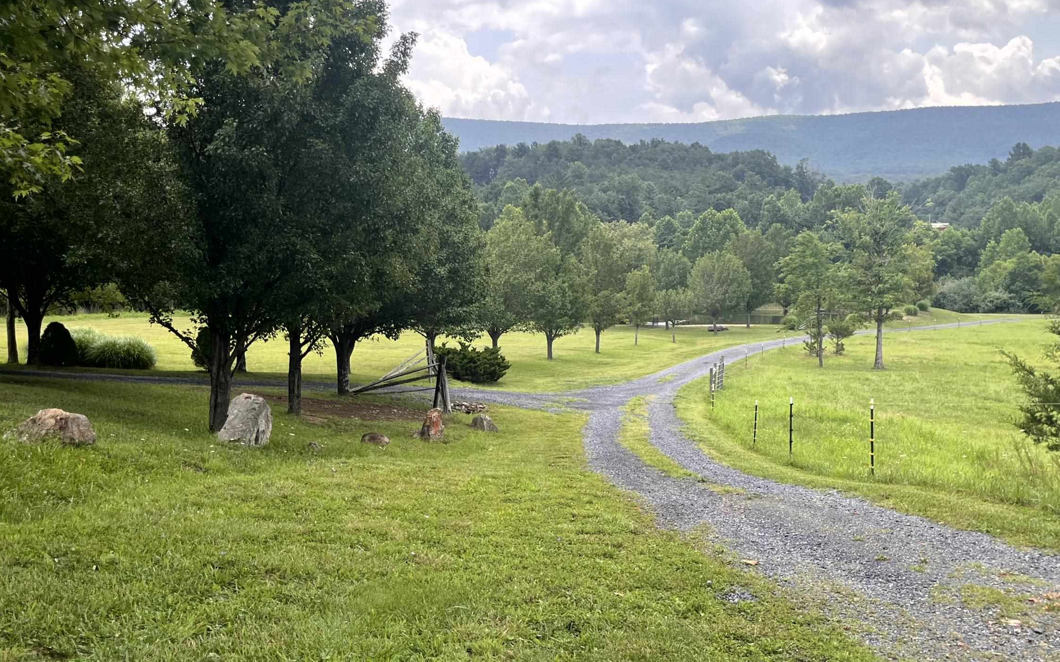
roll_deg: +0.0
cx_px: 544
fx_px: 1040
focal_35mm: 36
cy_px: 311
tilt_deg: -4.3
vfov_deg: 35.3
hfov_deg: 54.0
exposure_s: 1/1536
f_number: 1.6
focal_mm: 5.1
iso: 50
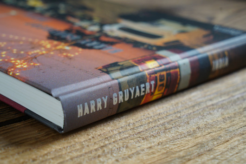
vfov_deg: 19.4
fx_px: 478
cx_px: 123
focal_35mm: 70
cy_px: 82
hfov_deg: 28.9
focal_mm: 70
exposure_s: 1/60
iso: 800
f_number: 7.1
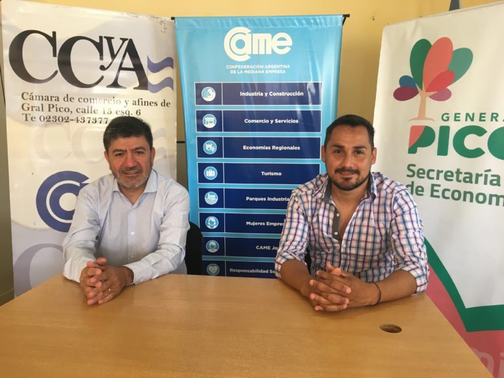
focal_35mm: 29
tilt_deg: -5.2
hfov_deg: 61.7
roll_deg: -2.0
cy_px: 189
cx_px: 252
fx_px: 422
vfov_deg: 48.2
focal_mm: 4.15
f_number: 2.2
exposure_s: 1/33
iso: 50
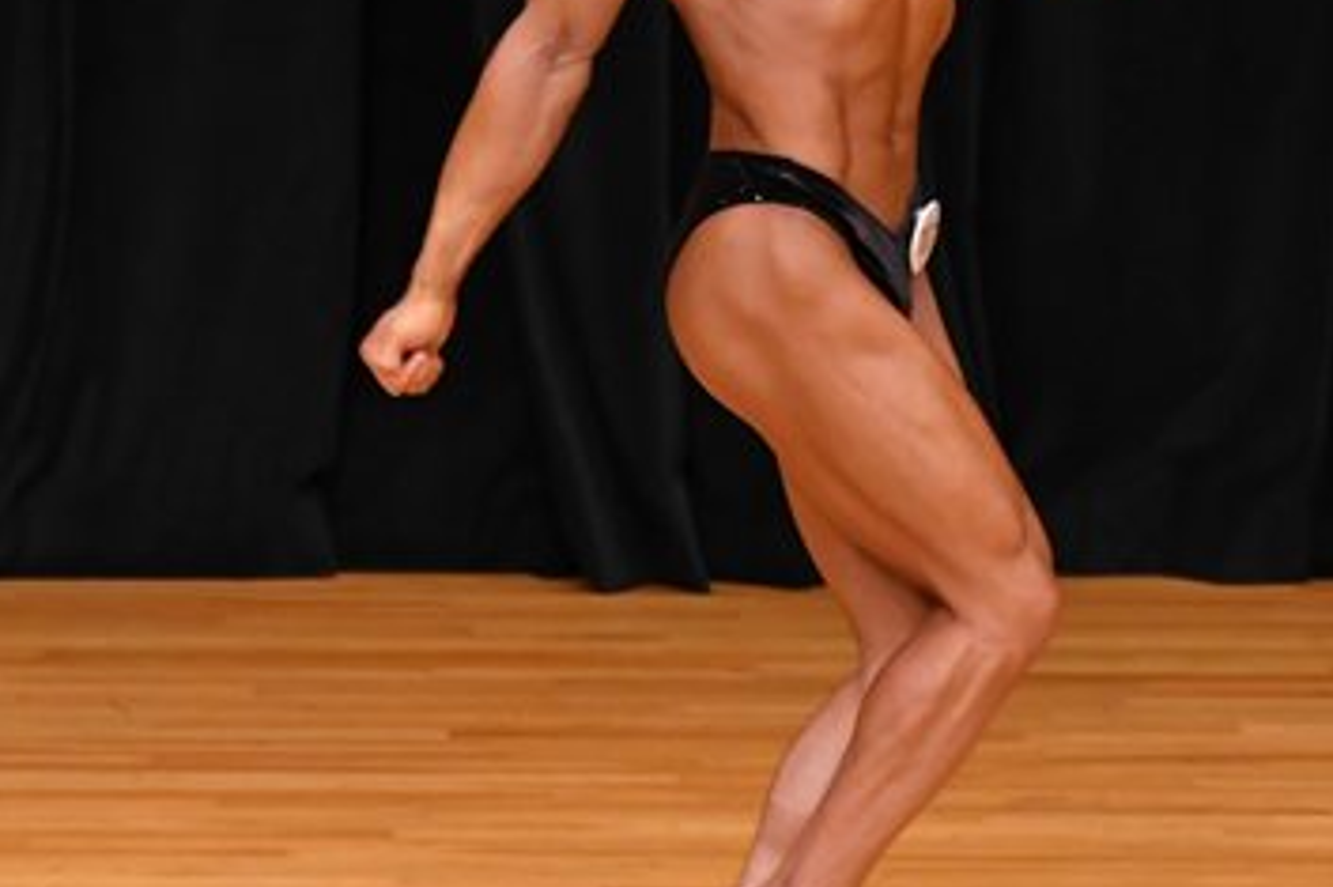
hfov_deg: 3.3
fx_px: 23167
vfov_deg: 2.2
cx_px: 693
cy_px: 313
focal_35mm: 626
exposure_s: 1/400
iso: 3200
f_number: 5.6
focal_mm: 190
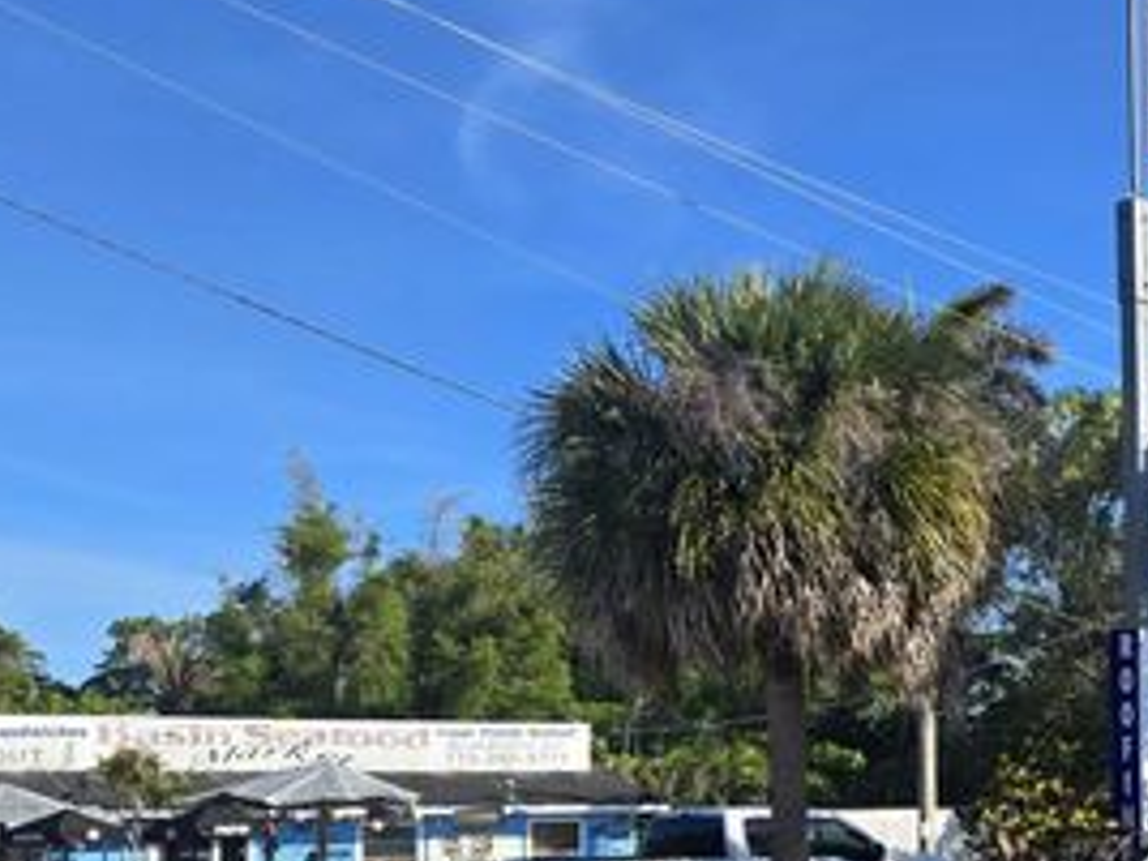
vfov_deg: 26.1
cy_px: 685
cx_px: 1144
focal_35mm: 55
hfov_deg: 32.2
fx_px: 1824
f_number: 1.8
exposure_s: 1/1449
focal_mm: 5.4
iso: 25
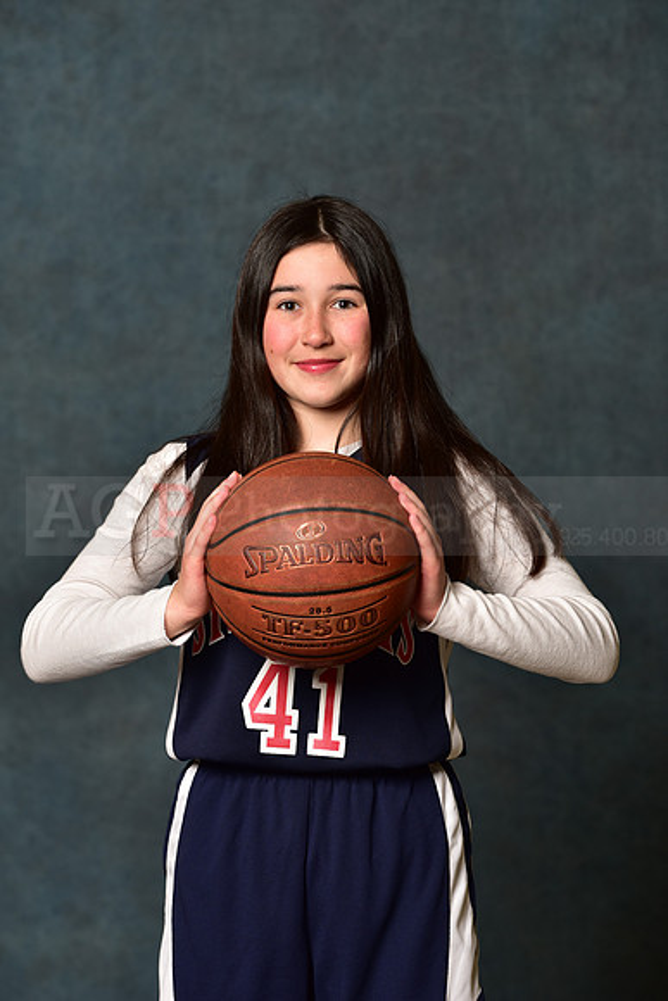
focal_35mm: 145
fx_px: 4033
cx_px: 334
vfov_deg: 14.2
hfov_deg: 9.5
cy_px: 500
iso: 200
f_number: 4.5
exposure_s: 1/200
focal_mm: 145
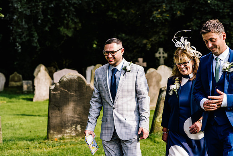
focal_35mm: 85
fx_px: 550
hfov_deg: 23.9
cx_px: 116
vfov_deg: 16.1
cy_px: 78
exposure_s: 1/125
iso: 50
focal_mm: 85
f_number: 4
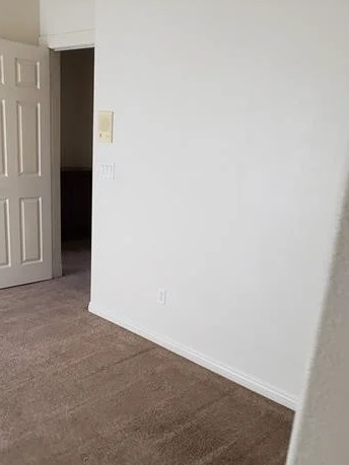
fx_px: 457
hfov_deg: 41.6
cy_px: 297
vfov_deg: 53.2
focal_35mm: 34
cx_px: 141
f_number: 2.4
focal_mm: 4.3
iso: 400
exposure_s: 1/60
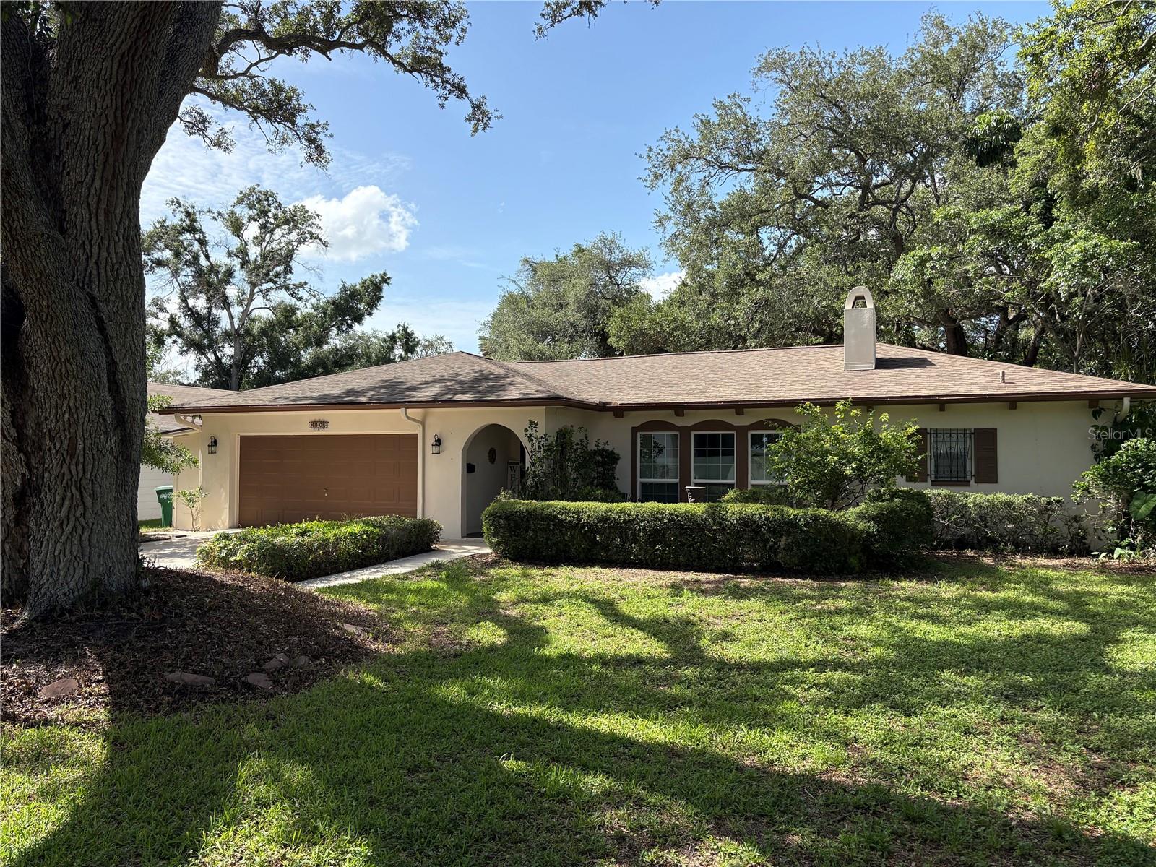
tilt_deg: +2.0
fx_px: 868
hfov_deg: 67.3
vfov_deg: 53.1
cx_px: 578
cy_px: 434
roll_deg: +0.2
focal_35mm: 26
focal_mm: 5.96
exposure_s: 1/2208
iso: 64
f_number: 1.6
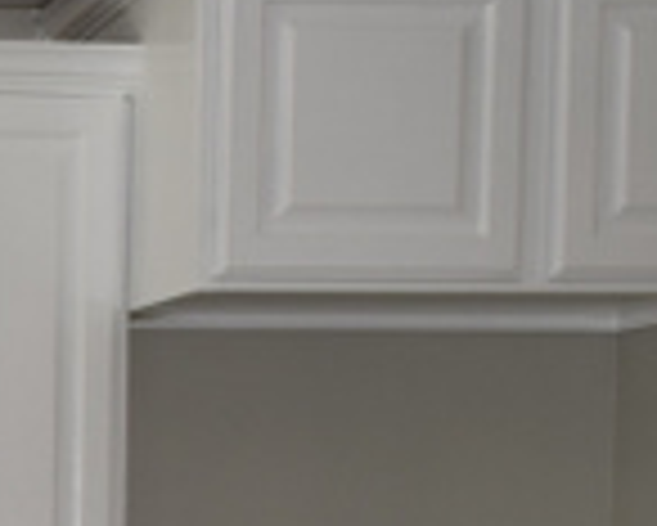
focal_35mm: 111
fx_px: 2160
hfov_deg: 15.2
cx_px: -495
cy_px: 715
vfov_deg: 13.3
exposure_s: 1/125
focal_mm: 18
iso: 450
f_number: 5.6
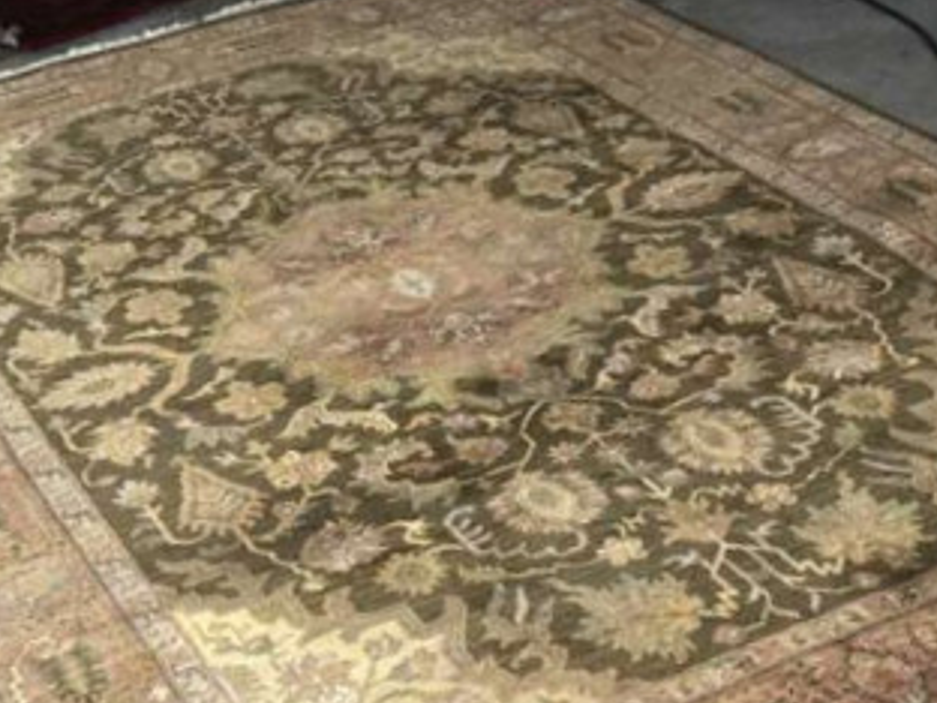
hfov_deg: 40.3
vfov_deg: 30.7
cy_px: 263
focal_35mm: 47
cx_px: 389
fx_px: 1272
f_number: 2.2
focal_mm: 4.2
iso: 32
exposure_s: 1/120
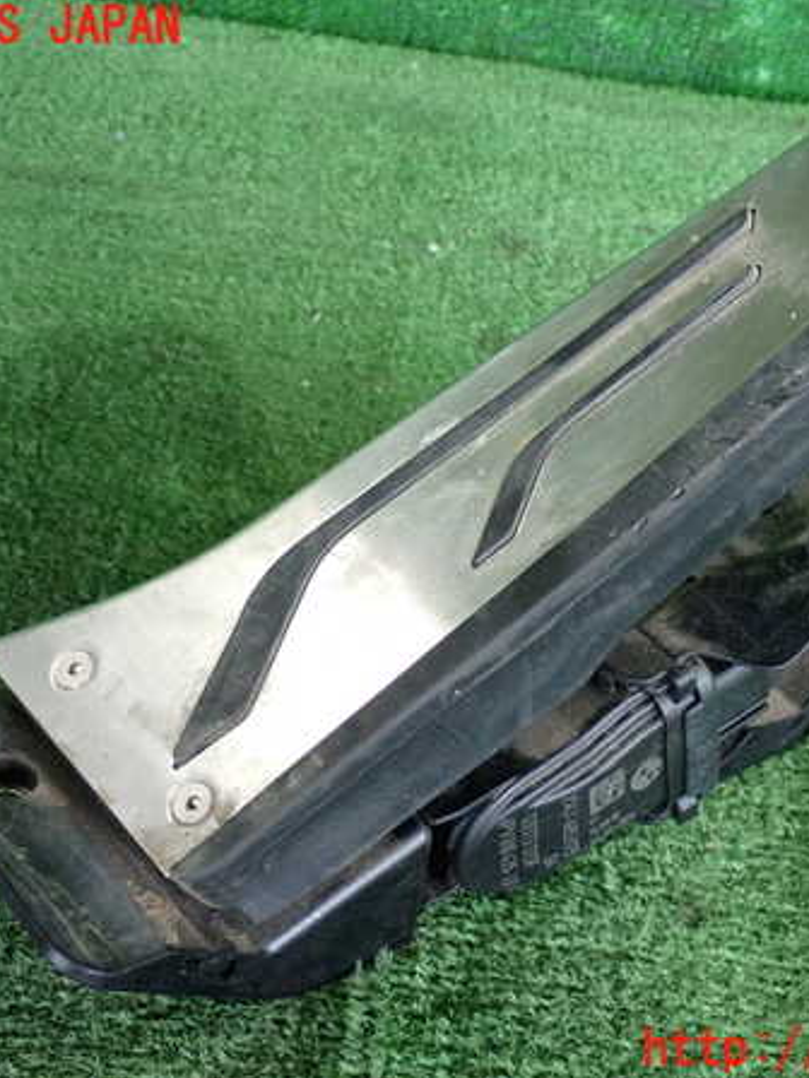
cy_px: 539
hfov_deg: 23.3
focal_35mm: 63
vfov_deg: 30.7
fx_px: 1963
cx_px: 465
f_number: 3.1
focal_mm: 8.4
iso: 800
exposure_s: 1/125
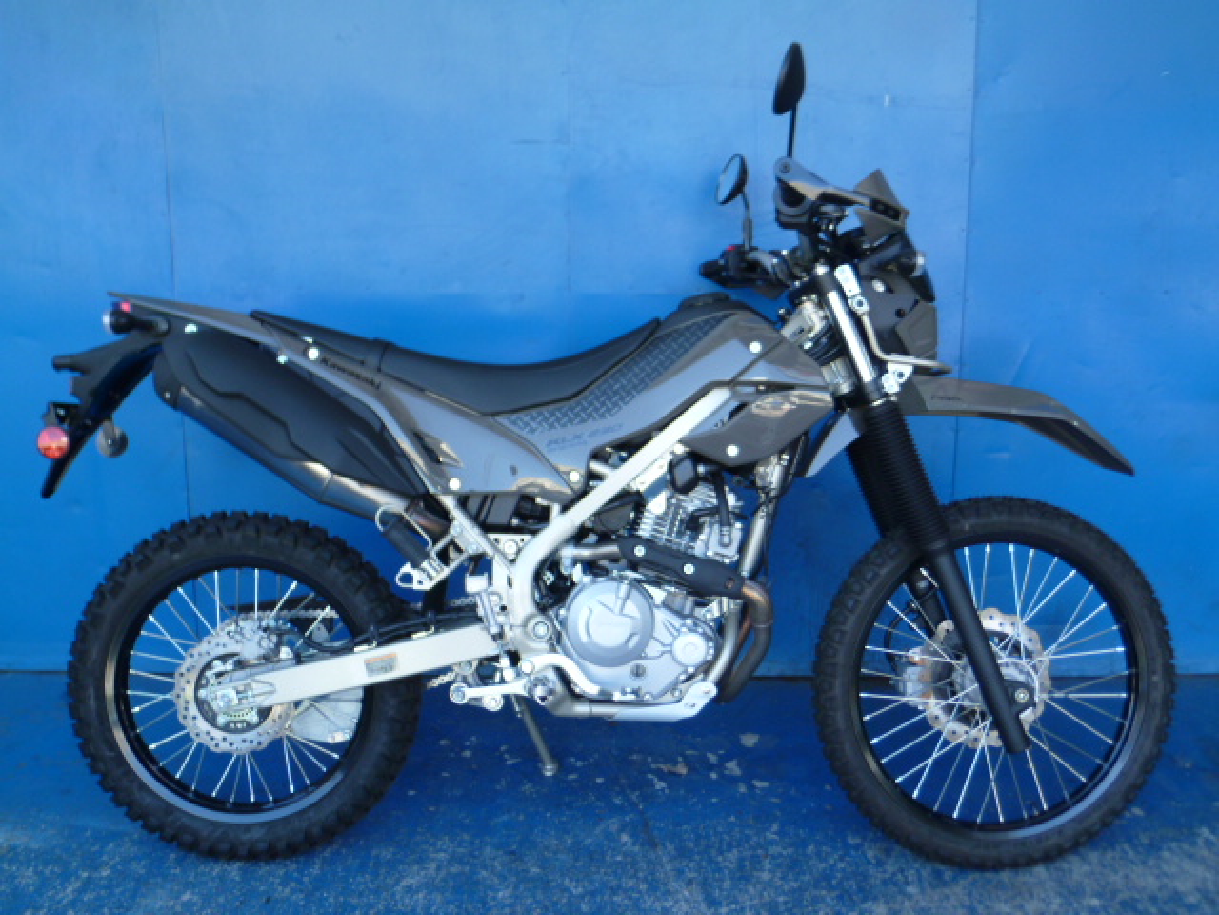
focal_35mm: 33
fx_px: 1162
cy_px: 458
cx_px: 610
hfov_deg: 55.4
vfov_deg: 42.9
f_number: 2.6
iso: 80
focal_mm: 5.8
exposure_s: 1/60
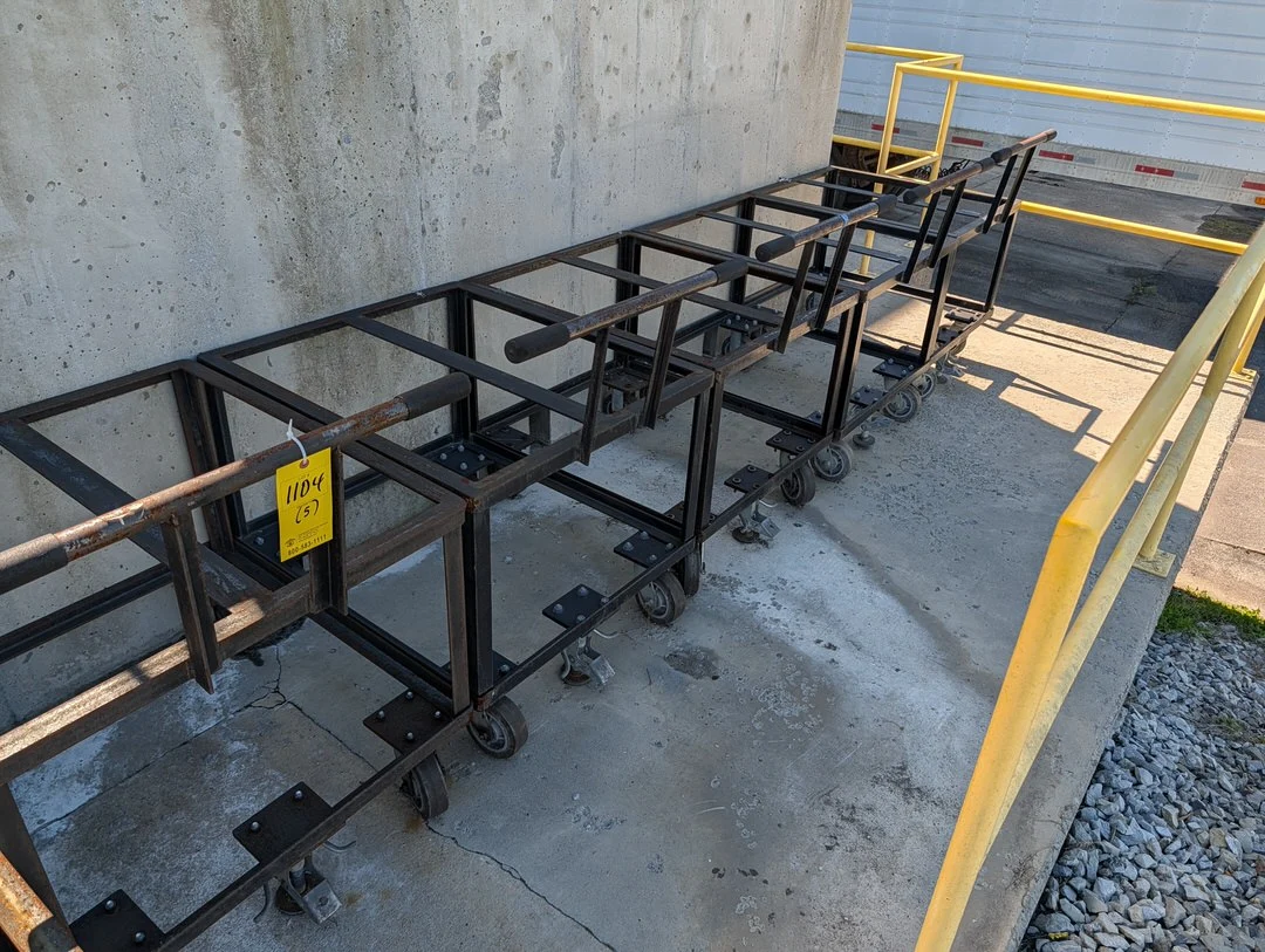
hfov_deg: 71.5
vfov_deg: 56.9
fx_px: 878
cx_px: 632
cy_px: 476
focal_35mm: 24
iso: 19
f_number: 1.68
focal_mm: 6.9
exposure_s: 1/598
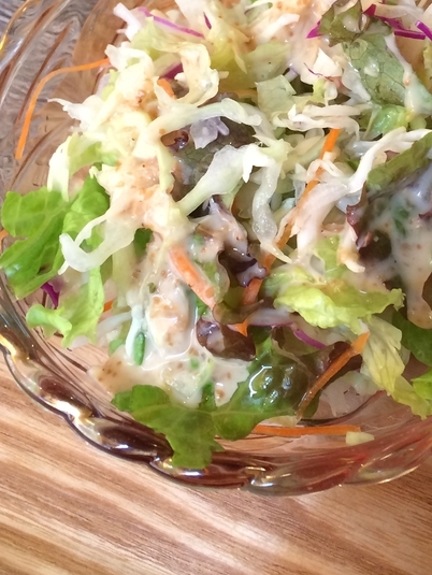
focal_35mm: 65
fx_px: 1080
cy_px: 96
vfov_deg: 29.0
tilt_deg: -63.5
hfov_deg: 22.0
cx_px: 402
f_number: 2.2
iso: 100
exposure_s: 1/30
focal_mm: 4.15
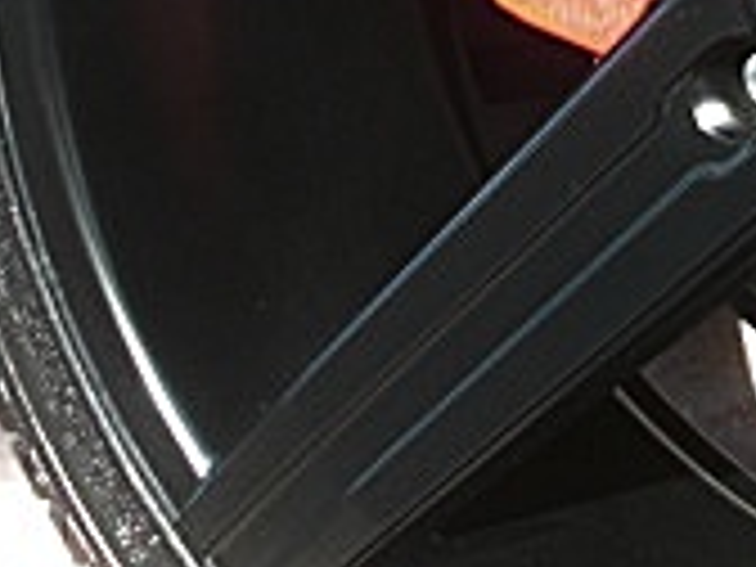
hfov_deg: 14.3
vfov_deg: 10.7
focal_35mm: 137
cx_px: 594
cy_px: -76
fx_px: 2992
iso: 50
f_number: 2.8
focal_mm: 6.3
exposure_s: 1/100
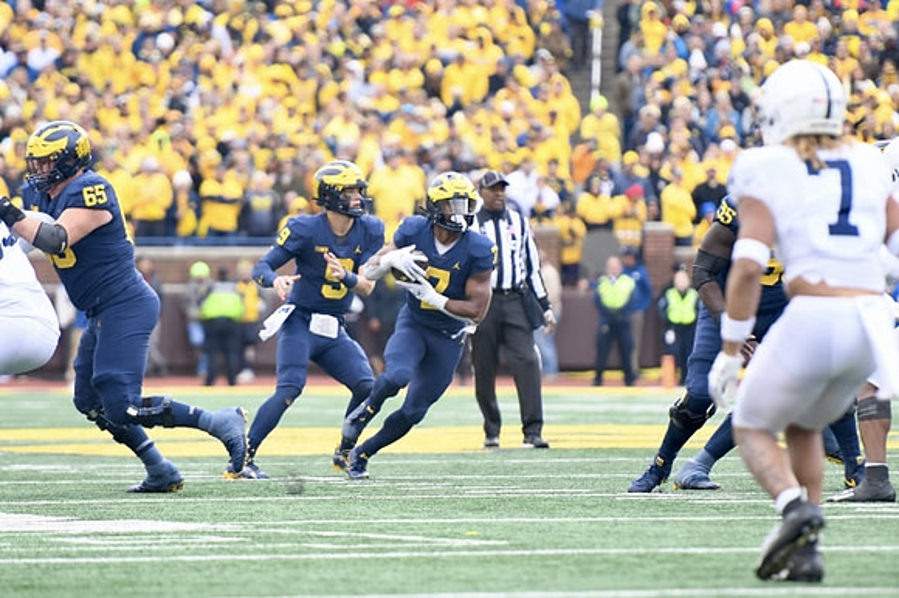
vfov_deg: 4.6
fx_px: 7487
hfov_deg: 6.9
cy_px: 299
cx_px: 450
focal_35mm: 300
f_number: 2.8
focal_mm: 200
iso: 500
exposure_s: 1/1000
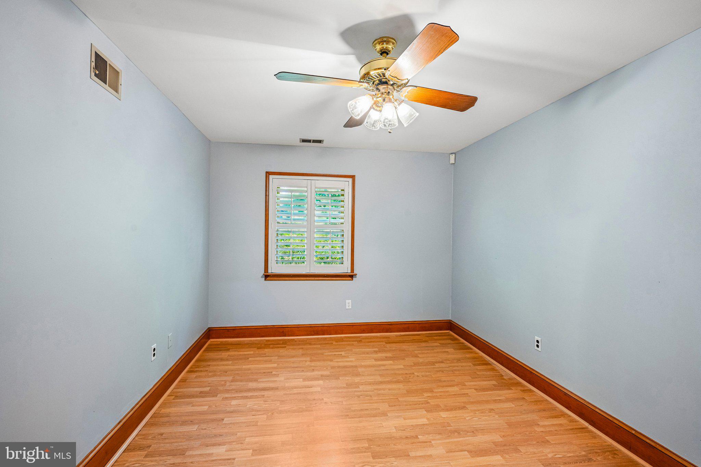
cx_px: 350
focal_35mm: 16
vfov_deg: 73.7
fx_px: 312
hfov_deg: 96.7
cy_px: 234
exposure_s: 1/30
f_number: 8
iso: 800
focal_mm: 16
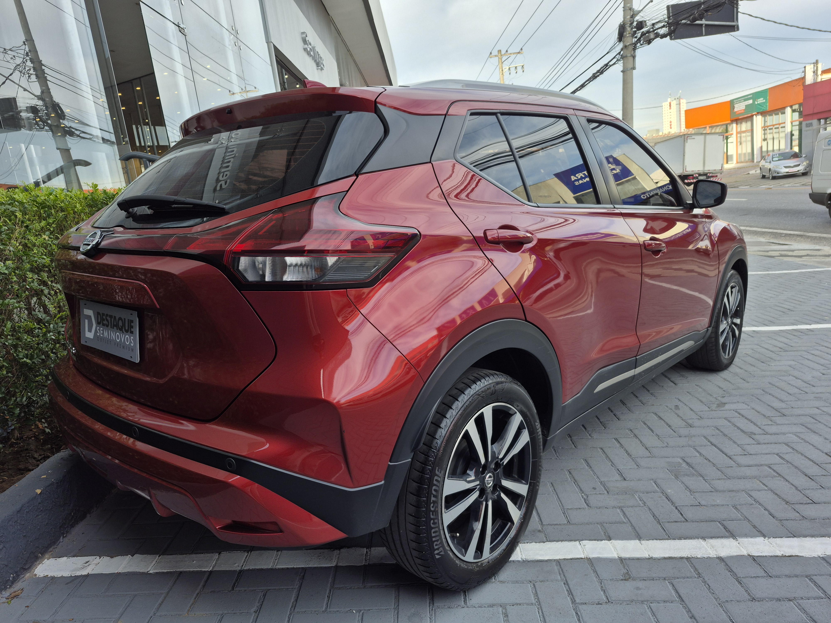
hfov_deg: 73.9
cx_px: 416
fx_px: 552
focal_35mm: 23
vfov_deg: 58.9
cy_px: 312
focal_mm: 5.4
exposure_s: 1/552
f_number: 1.8
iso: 25
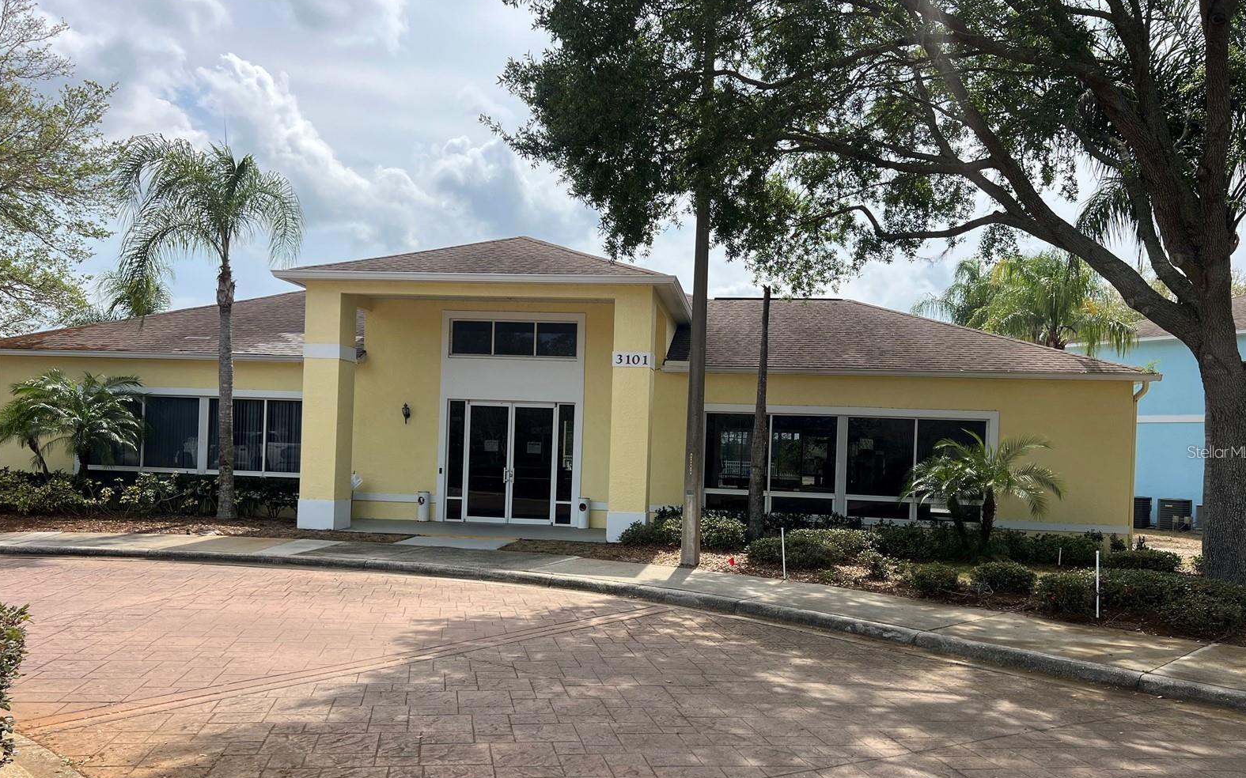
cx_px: 629
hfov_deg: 66.5
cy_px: 451
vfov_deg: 44.4
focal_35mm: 28
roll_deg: -2.2
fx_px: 951
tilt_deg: -0.5
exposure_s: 1/3704
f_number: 1.5
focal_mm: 5.7
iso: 50
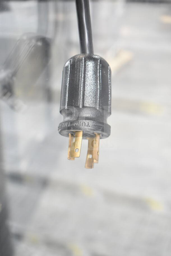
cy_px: 128
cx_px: 86
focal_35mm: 51
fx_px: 363
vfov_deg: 38.9
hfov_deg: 26.5
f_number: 5
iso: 1600
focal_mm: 34
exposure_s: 1/100
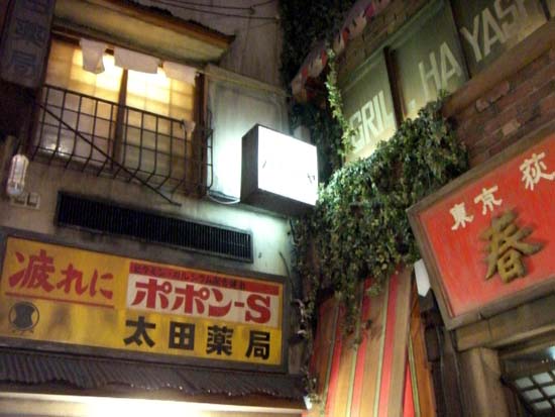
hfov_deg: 49.0
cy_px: 208
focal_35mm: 38
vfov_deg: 37.7
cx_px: 278
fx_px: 610
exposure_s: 1/10
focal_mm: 6.2
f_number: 2.7
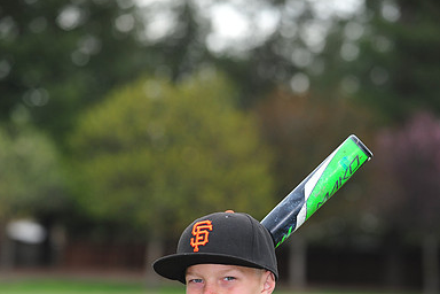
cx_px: 220
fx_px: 2676
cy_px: 331
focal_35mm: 219
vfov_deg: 6.2
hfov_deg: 9.4
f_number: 5
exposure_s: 1/400
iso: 400
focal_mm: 145
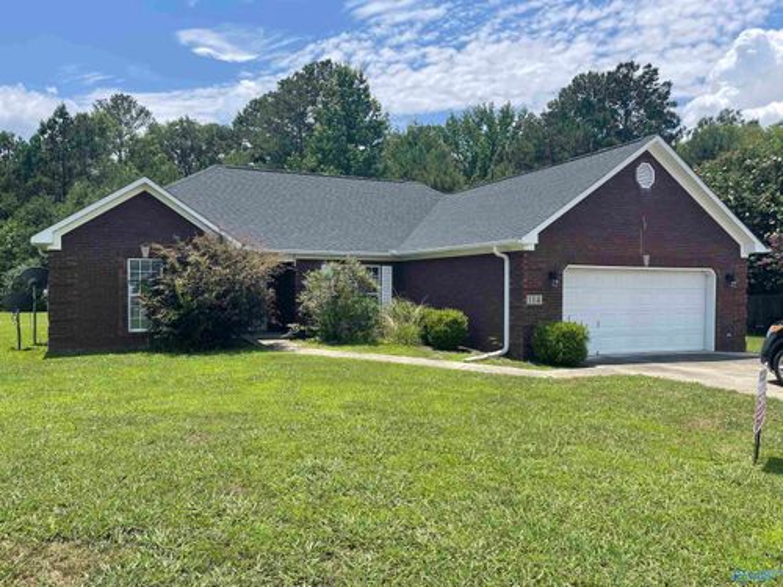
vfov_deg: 54.9
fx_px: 565
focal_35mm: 25
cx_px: 392
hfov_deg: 69.4
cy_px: 294
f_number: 1.6
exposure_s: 1/2247
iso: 32
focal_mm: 5.1
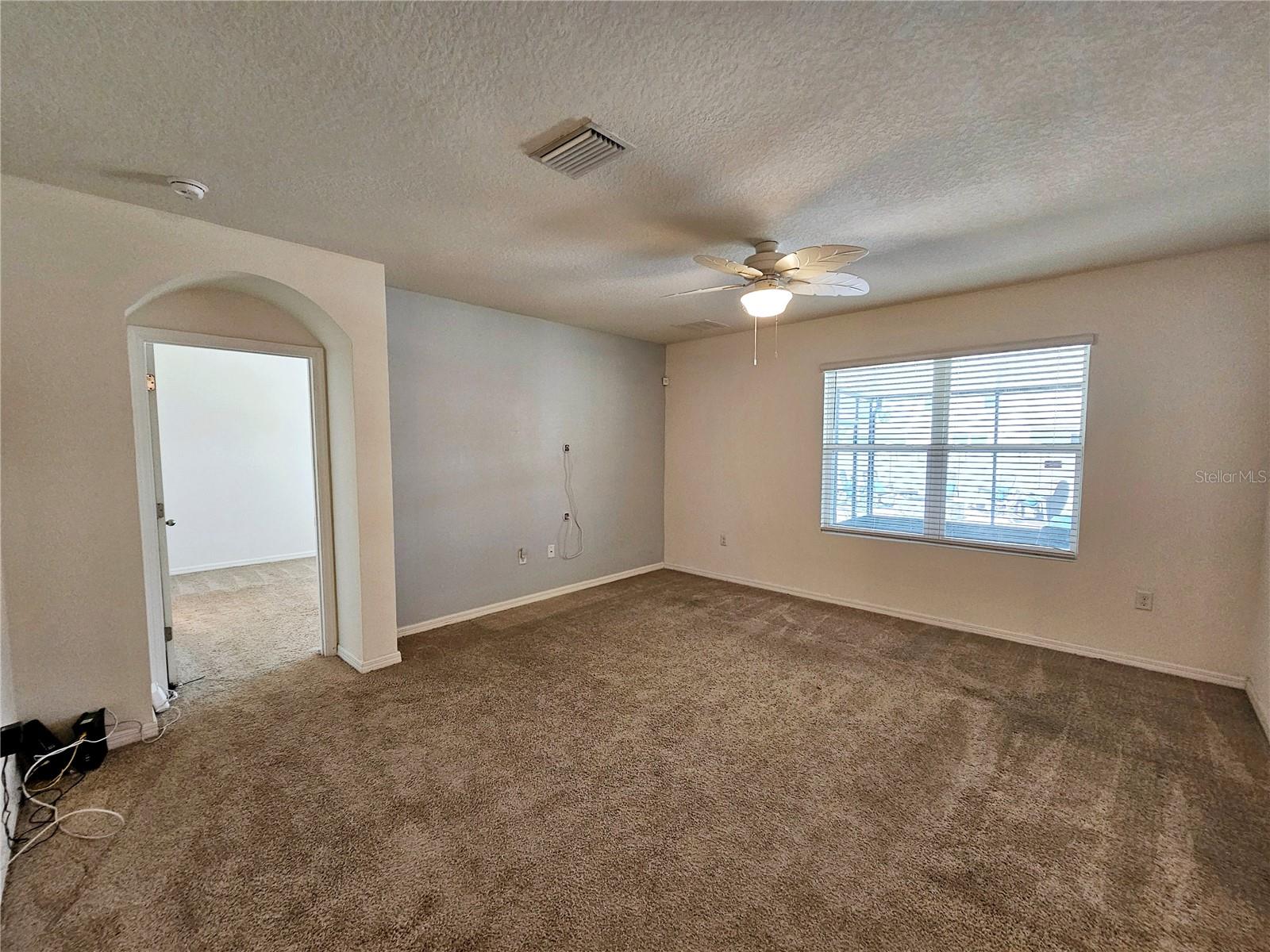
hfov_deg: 106.2
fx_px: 477
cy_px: 476
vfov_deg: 89.9
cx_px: 635
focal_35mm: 13
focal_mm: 2.2
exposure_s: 1/60.2
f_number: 2.2
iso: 200
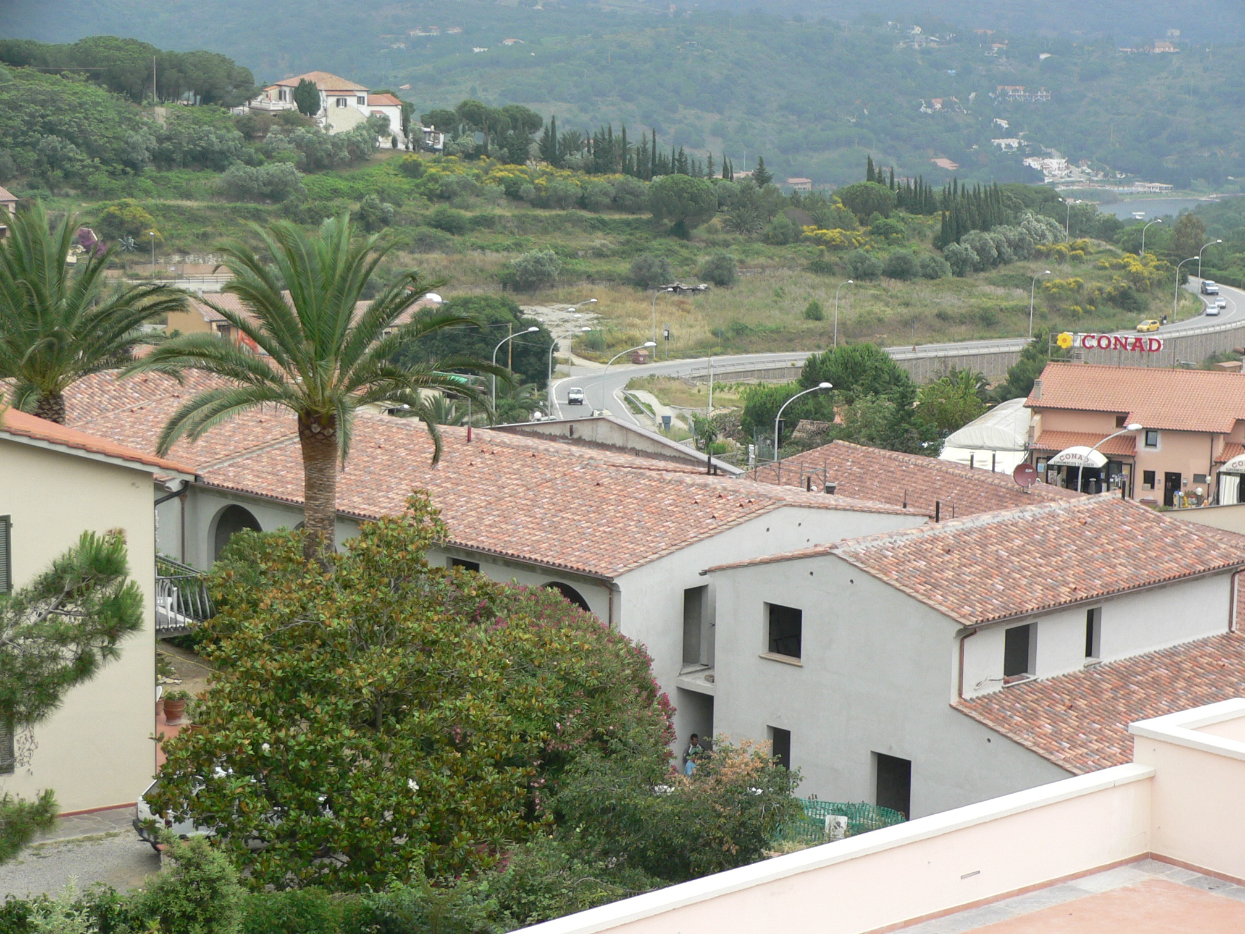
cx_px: 622
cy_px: 467
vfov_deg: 17.4
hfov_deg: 23.0
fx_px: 3057
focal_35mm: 85
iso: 80
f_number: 2.8
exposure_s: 1/640
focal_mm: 11.2
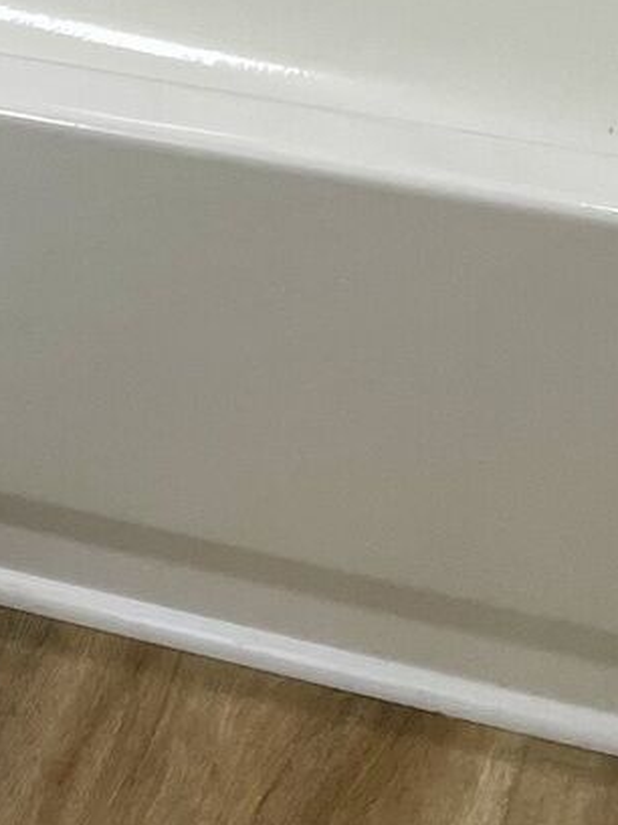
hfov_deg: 9.5
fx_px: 3499
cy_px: -803
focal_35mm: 147
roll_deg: +2.1
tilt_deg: -11.0
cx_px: -539
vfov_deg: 12.0
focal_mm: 4.2
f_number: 1.6
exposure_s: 1/120
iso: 100
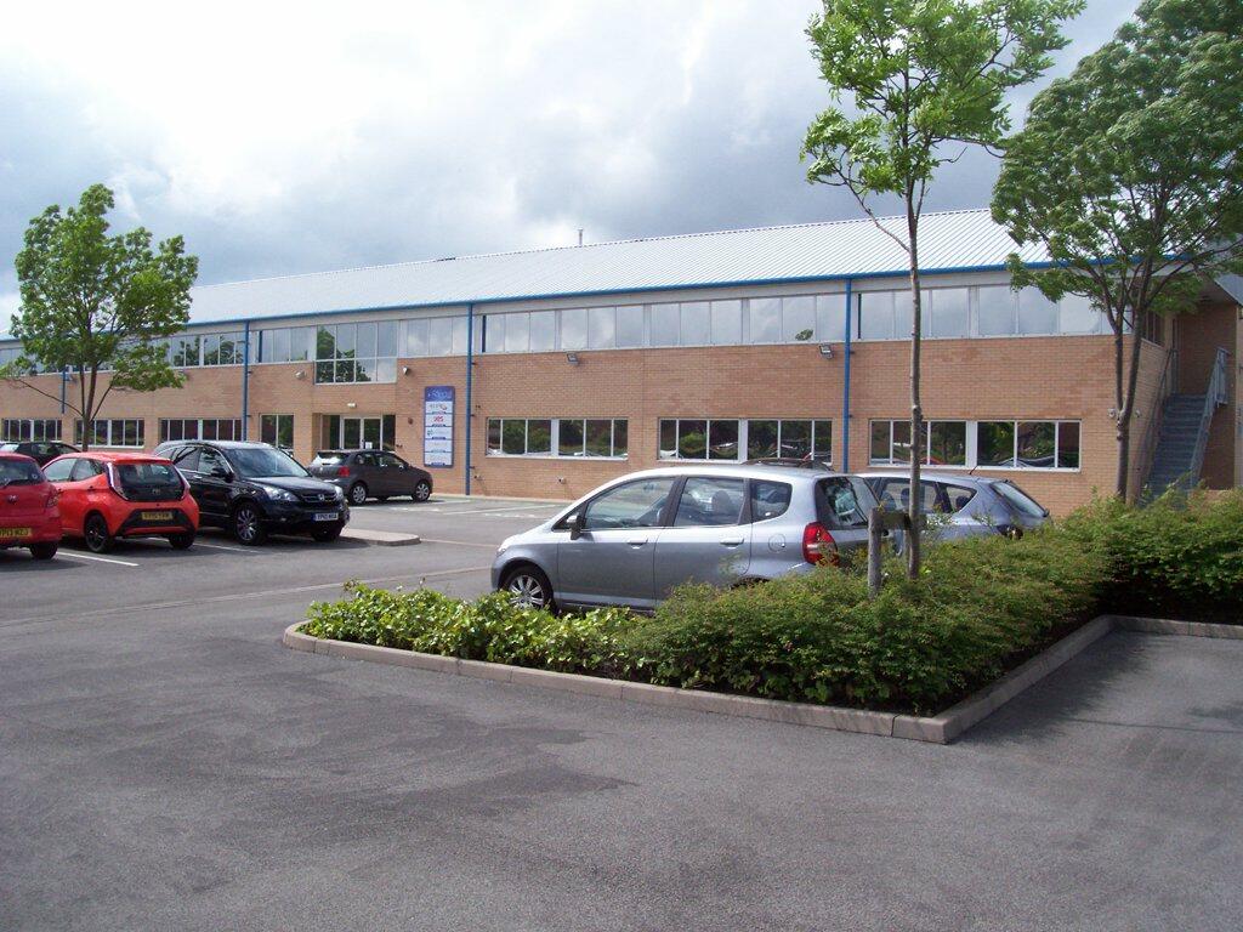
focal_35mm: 34
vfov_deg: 41.8
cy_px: 466
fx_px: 1221
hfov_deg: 54.0
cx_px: 622
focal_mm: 5.6
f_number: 5.1
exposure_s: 1/679
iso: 80
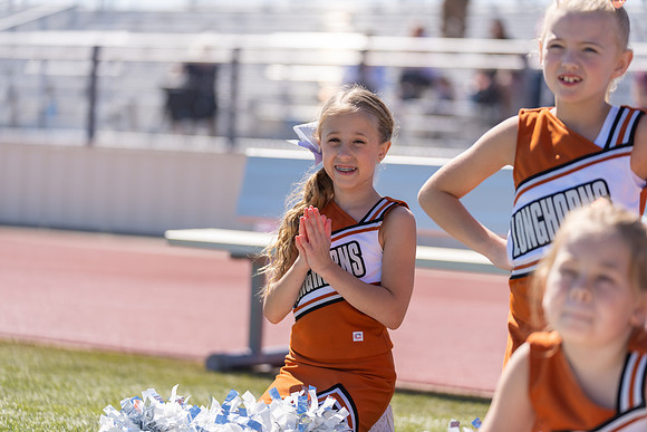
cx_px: 324
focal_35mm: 126
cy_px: 216
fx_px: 2265
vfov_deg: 10.9
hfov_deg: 16.3
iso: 100
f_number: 2.8
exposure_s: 1/1250
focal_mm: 126
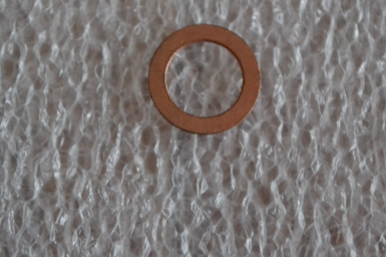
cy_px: 87
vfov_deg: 12.5
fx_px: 1176
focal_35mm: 110
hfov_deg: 18.6
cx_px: 182
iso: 3200
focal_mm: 55
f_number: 5.6
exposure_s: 1/20
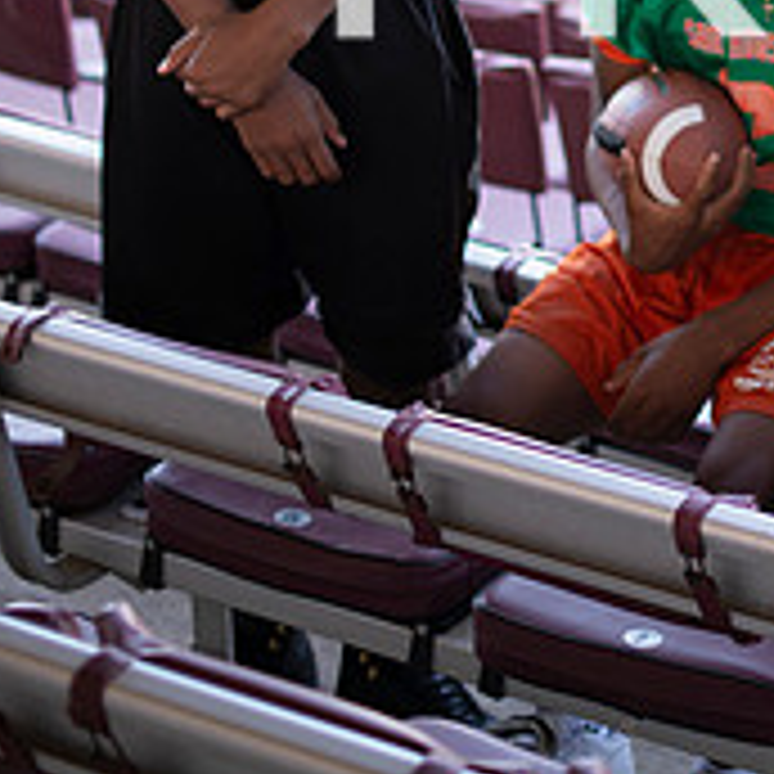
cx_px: 981
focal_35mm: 143
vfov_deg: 12.0
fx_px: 3617
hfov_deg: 11.9
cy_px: -88
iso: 64
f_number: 2
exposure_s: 1/125
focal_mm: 50
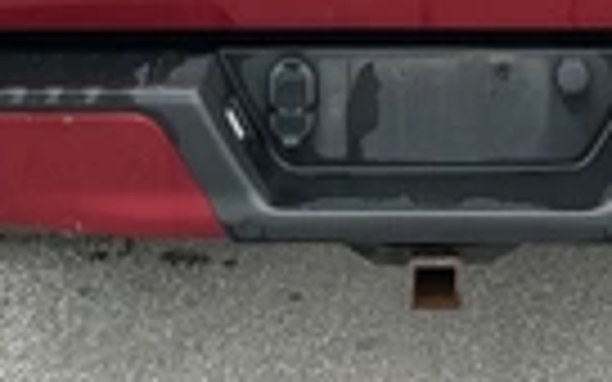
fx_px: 1451
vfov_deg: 14.1
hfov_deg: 23.5
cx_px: 477
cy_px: -189
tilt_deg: -12.5
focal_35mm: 87
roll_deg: +1.0
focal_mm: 3
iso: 20
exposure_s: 1/197
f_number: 1.8
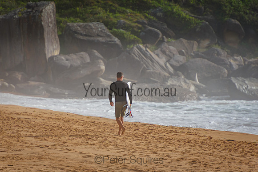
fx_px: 4301
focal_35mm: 600
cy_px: 86
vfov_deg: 2.3
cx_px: 129
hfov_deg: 3.4
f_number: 5.6
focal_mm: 400
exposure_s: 1/2000
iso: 280
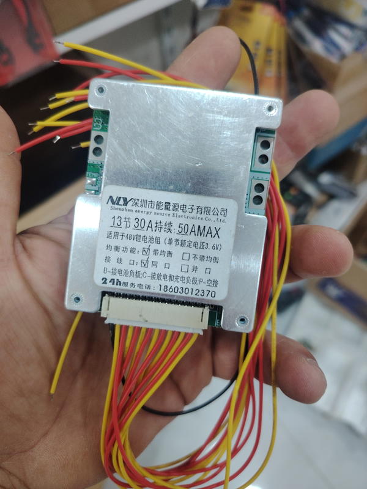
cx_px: 184
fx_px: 339
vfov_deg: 71.6
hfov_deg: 56.8
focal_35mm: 24
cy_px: 244
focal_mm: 5.25
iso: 237
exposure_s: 1/50
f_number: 1.75
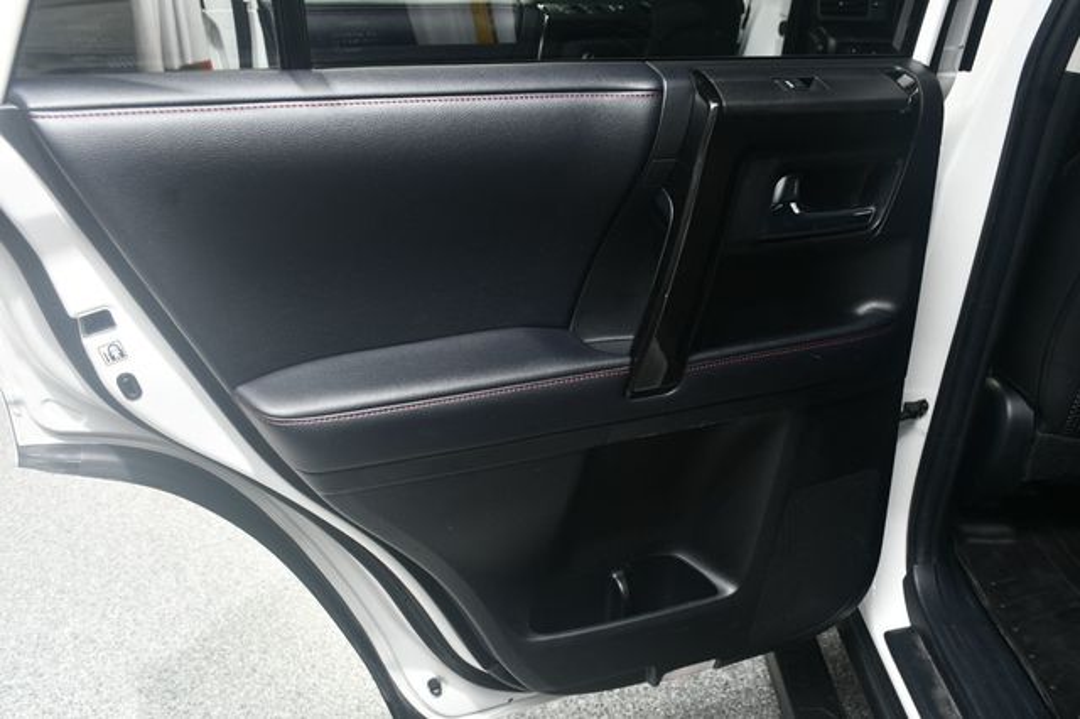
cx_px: 540
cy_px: 360
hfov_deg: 57.2
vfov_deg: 39.9
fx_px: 989
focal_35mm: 33
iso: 100
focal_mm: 22
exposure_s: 1/160
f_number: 7.1
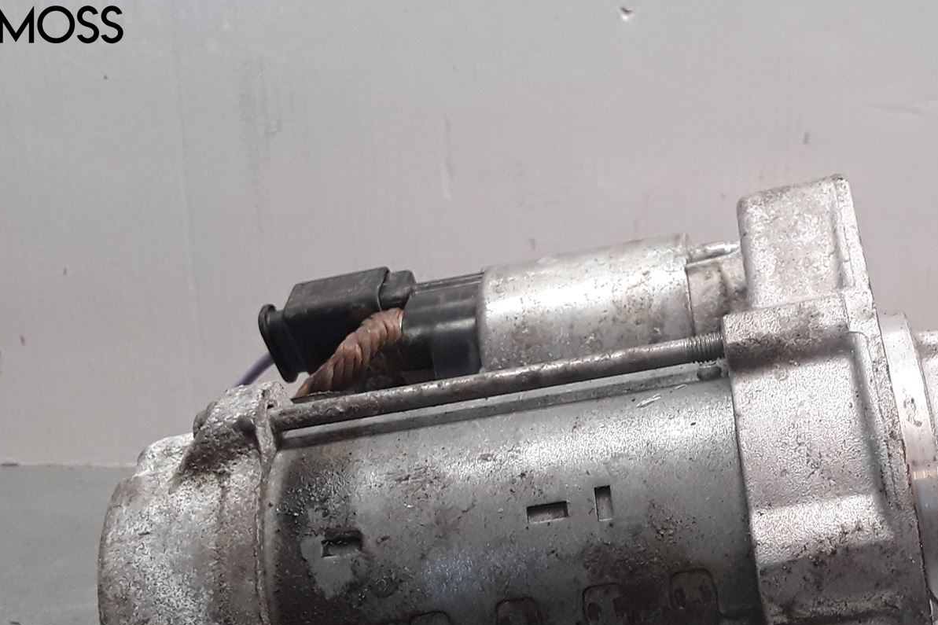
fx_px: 1303
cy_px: 509
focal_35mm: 50
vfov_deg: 26.4
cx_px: 723
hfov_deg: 38.4
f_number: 1.9
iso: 64
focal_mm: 2.91
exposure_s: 1/100
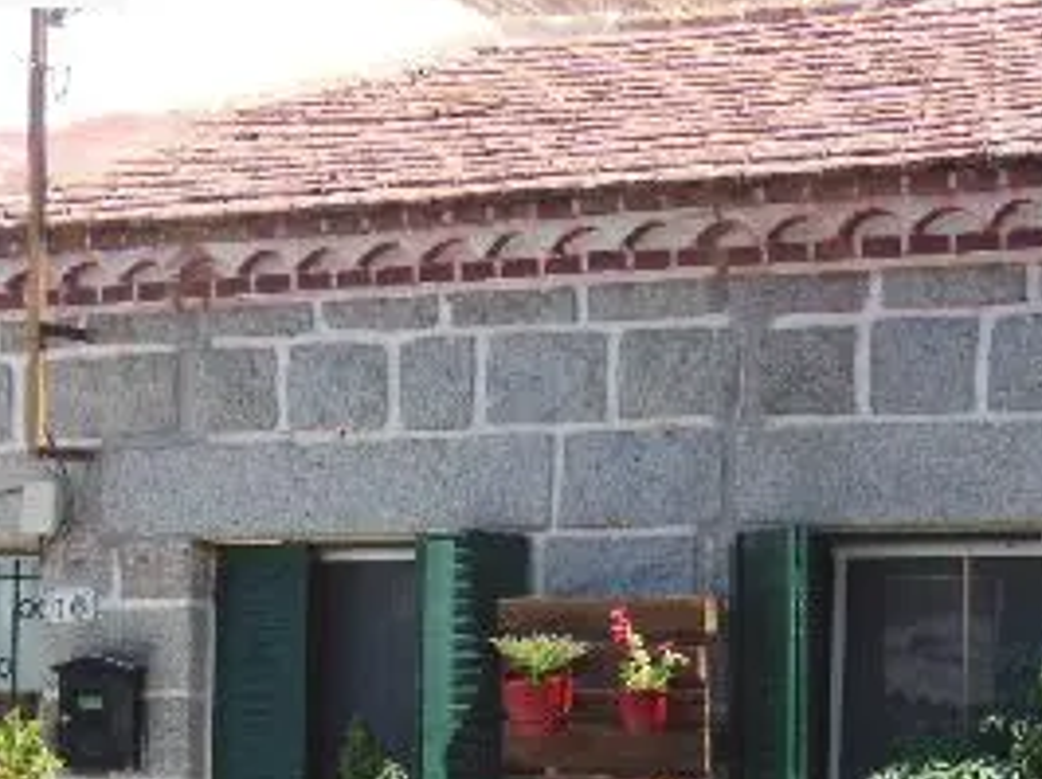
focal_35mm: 94
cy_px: 830
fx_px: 2827
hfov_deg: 20.8
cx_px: 666
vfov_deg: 15.3
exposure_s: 1/400
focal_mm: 6.9
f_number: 4.1
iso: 125
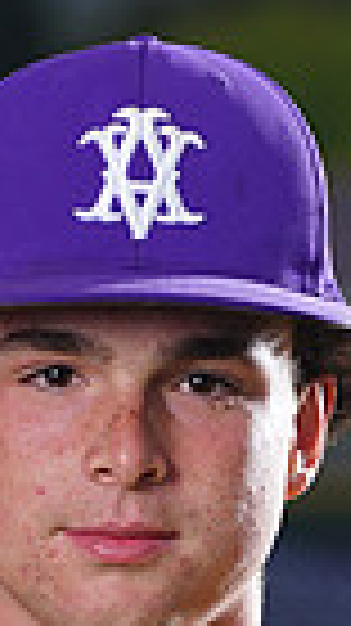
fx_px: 15333
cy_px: 1045
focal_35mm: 925
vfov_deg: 2.3
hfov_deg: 1.3
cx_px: 34
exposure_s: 1/250
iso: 100
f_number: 8
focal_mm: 212
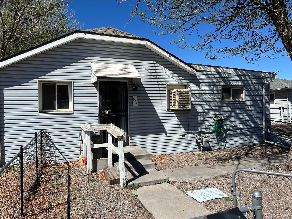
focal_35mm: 26
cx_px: 146
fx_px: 219
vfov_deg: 53.1
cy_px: 110
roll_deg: +1.7
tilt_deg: -0.2
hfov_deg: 67.3
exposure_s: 1/5882
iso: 50
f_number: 1.5
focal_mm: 5.7
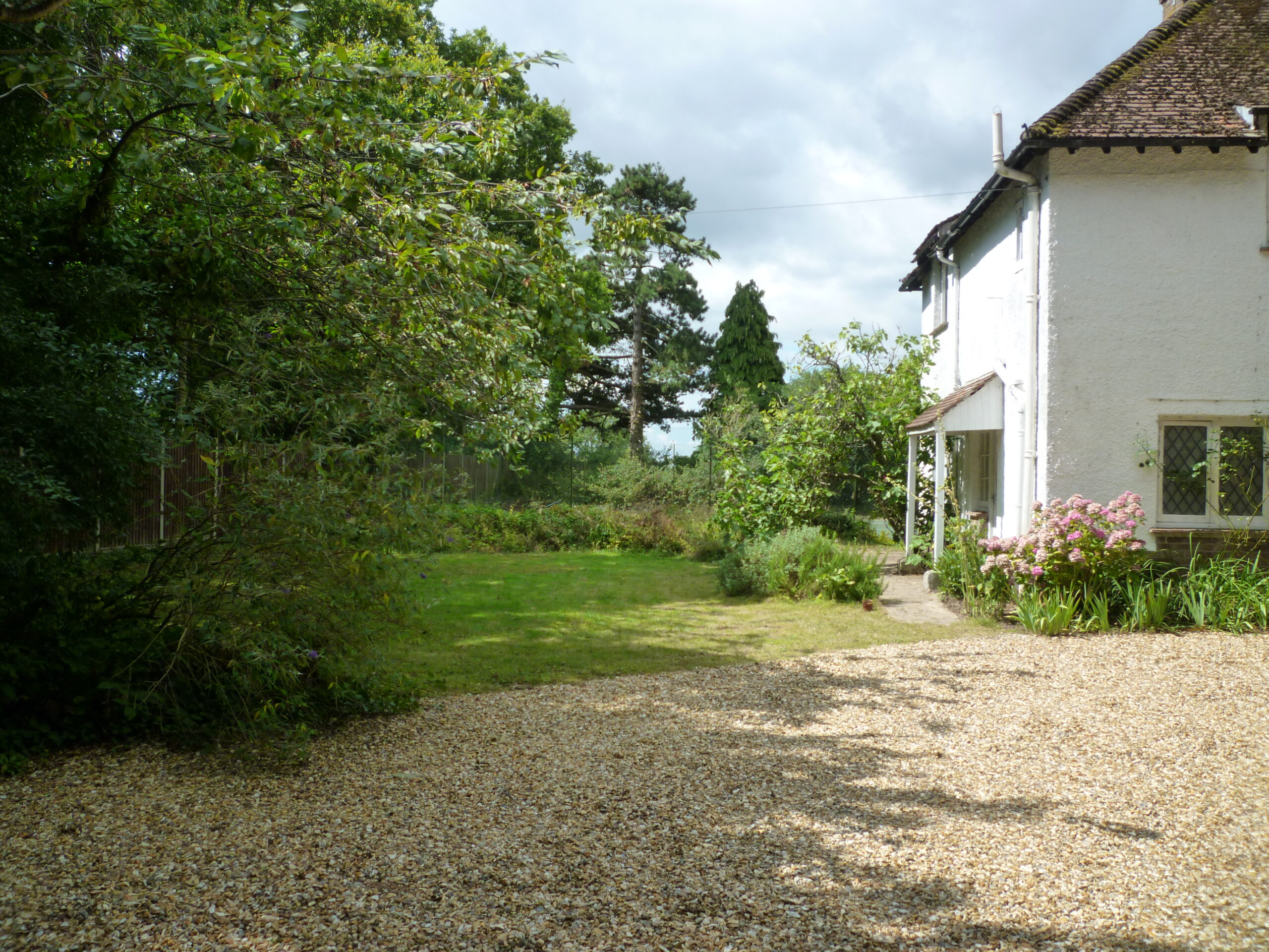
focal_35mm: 29
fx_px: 1063
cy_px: 476
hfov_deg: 61.7
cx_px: 634
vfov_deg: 48.2
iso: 125
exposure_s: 1/500
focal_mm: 5.2
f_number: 3.5
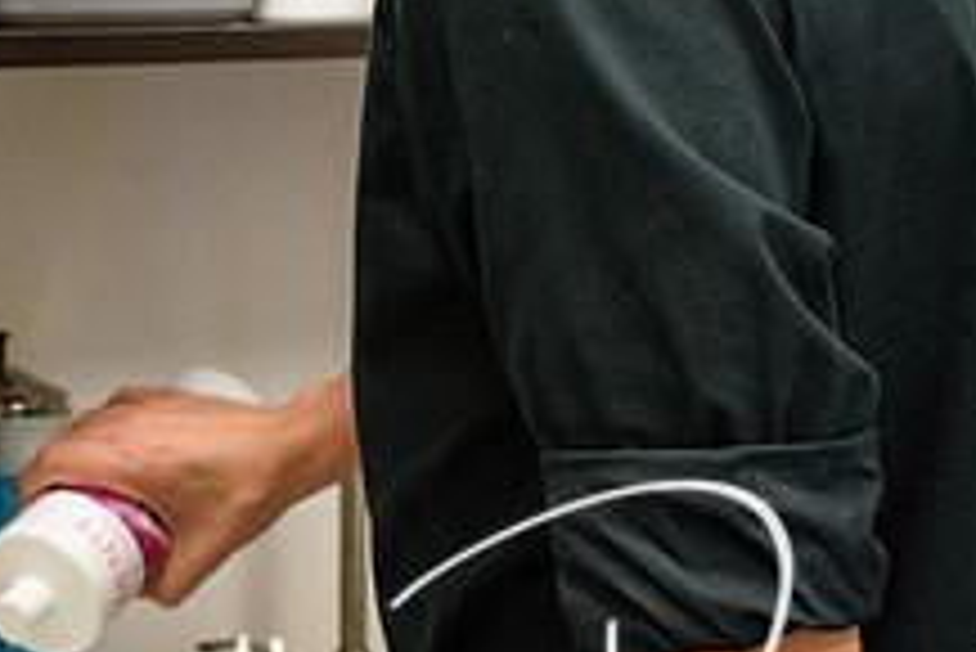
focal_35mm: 112
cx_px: 153
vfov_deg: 12.3
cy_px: 308
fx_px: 3038
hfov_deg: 18.0
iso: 1000
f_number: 4.2
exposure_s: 1/60
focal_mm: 28
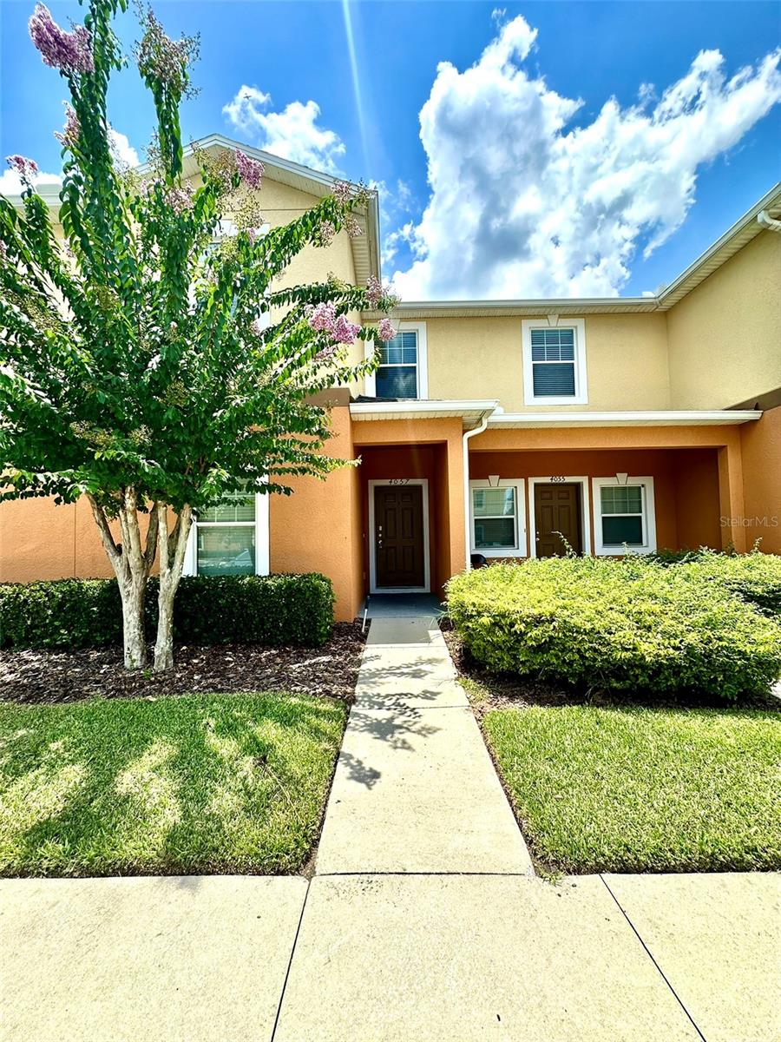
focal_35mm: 14
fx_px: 421
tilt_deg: +3.3
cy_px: 521
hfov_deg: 85.7
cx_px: 390
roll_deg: +0.6
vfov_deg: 102.1
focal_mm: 2.22
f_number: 2.2
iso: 40
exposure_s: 1/1350
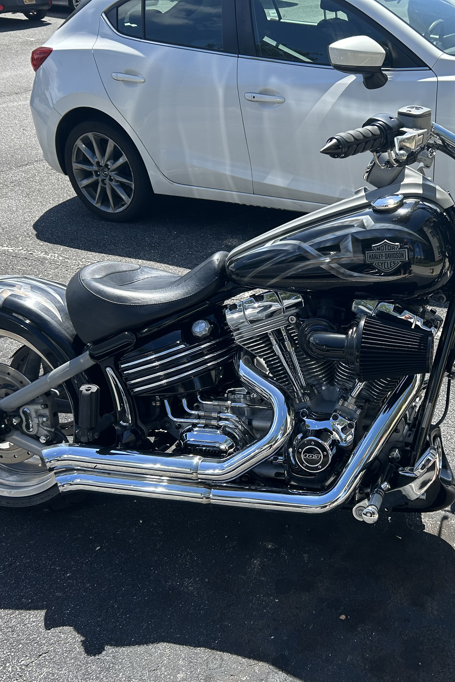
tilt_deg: -29.4
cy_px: 349
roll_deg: -1.0
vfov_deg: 51.9
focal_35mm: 37
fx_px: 701
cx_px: 356
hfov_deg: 35.0
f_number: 1.5
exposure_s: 1/1511
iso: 50
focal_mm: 5.7
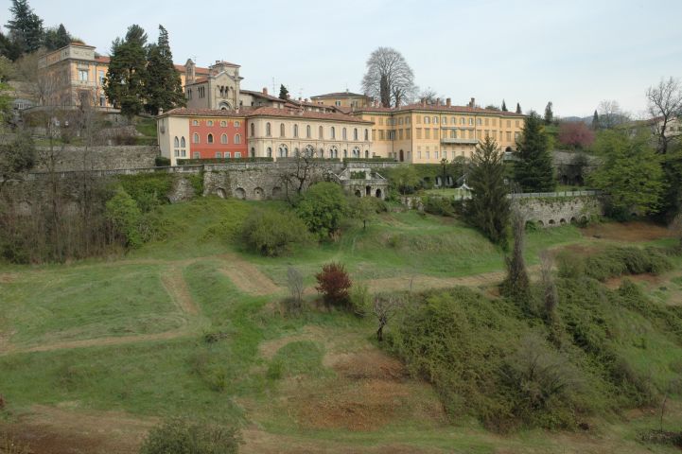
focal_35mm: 36
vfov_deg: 36.8
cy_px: 227
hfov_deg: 53.2
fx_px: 682
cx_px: 341
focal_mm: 24
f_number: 14
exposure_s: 1/125
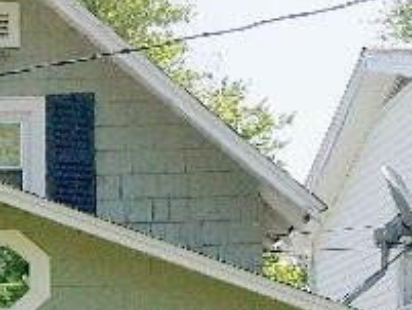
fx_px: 1477
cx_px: -148
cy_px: 341
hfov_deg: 15.0
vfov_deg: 11.8
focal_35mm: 124
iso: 32
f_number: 2.2
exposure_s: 1/2053
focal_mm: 4.15
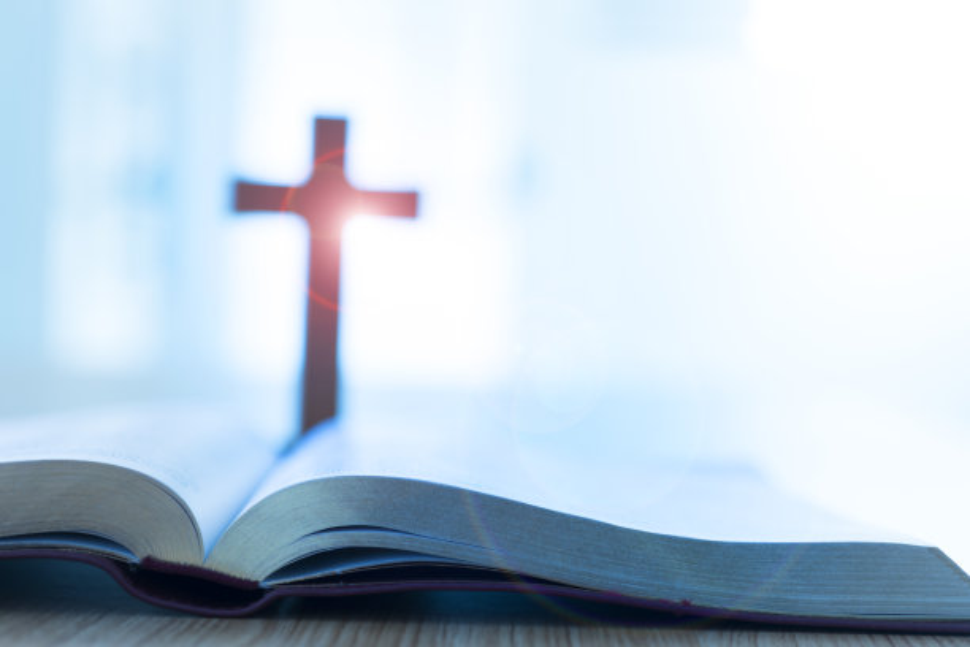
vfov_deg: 22.6
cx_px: 485
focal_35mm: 60
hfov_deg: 33.4
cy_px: 324
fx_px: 1617
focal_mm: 60
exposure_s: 1/60
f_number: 5
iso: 100
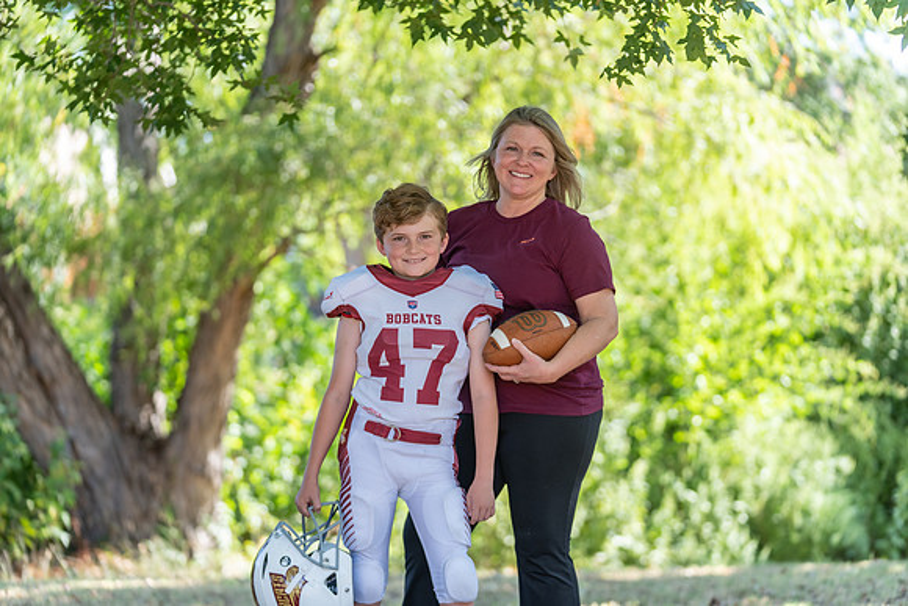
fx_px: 2649
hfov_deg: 19.5
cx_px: 454
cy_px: 303
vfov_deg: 13.0
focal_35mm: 105
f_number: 2.8
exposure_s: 1/320
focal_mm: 105
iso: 200
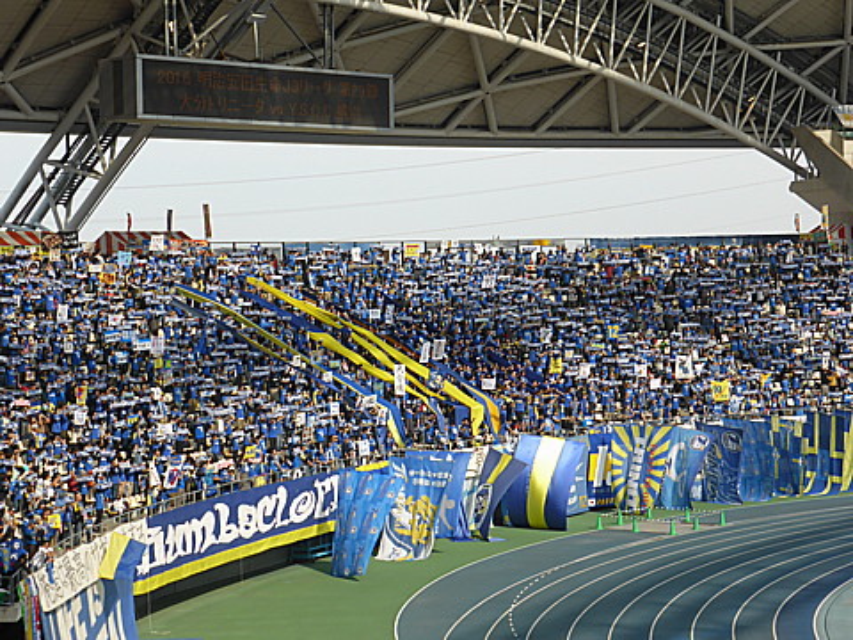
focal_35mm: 91
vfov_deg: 16.2
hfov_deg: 21.5
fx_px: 2242
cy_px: 320
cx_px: 426
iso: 100
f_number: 5.2
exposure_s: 1/400
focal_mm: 15.1
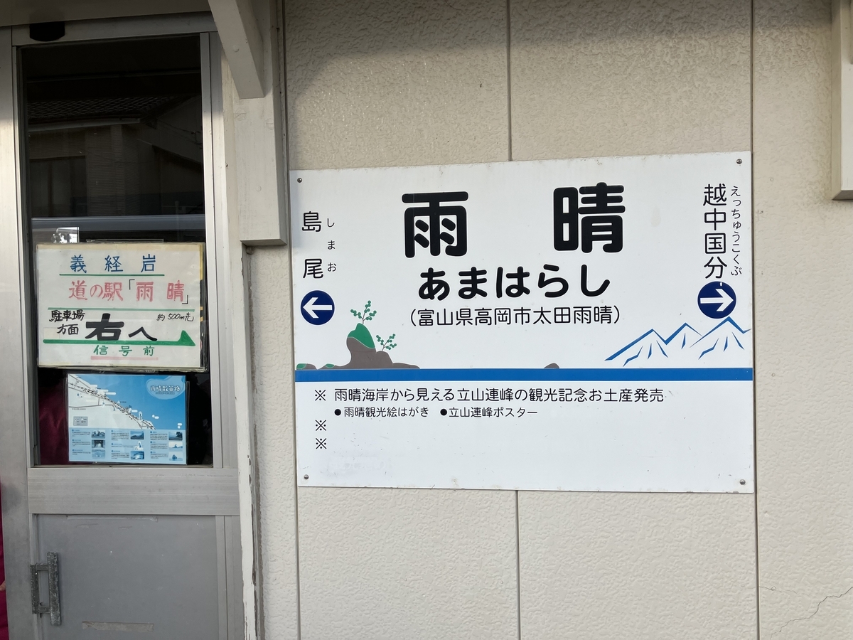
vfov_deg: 49.7
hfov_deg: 63.4
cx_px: 426
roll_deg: -0.4
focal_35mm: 28
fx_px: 690
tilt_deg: -3.8
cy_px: 320
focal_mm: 3.99
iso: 32
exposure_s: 1/389
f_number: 1.8
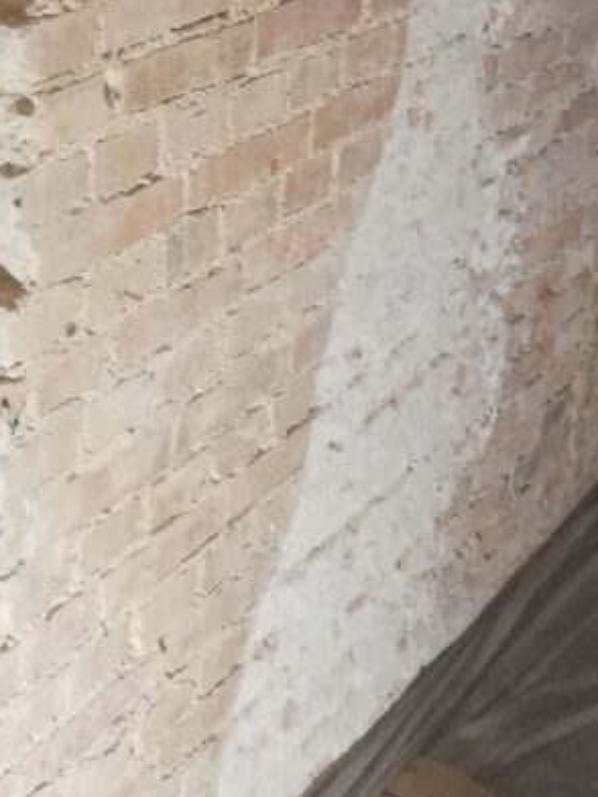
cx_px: -136
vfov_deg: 26.4
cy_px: -69
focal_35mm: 68
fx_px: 1566
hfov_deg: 20.1
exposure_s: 1/33.3
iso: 320
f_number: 2.2
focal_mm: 3.81
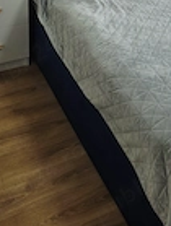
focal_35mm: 66
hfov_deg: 20.9
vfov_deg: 26.4
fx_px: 433
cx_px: 204
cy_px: -39
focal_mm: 6.3
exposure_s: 1/182
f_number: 1.7
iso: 32
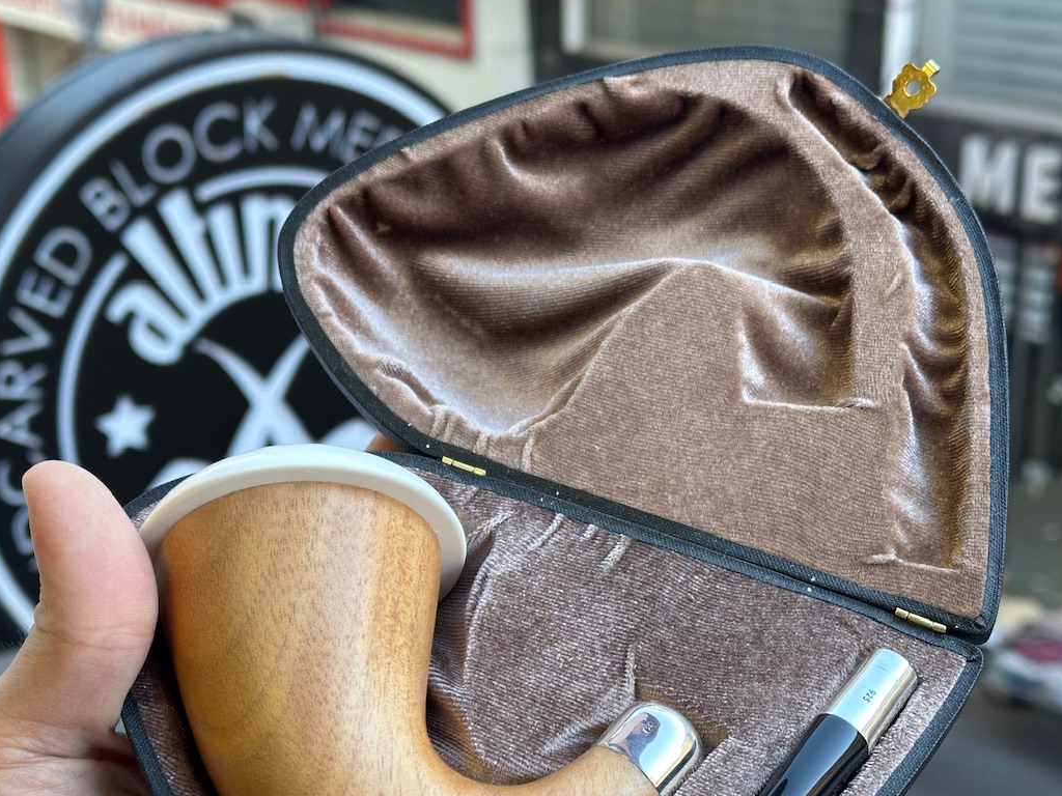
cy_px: 489
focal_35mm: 60
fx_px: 1841
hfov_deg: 32.1
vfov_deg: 24.4
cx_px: 459
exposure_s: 1/121
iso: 50
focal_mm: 6.86
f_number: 1.78
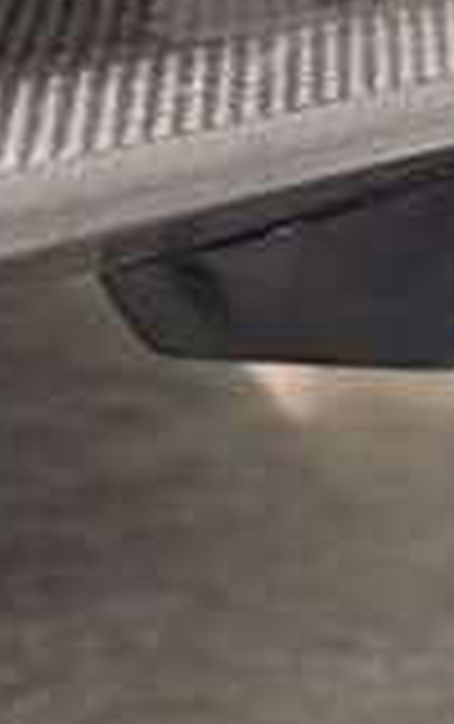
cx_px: -274
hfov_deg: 10.8
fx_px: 2290
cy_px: -108
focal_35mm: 116
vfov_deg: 17.3
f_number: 1.4
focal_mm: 6.5
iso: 250
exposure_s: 1/120
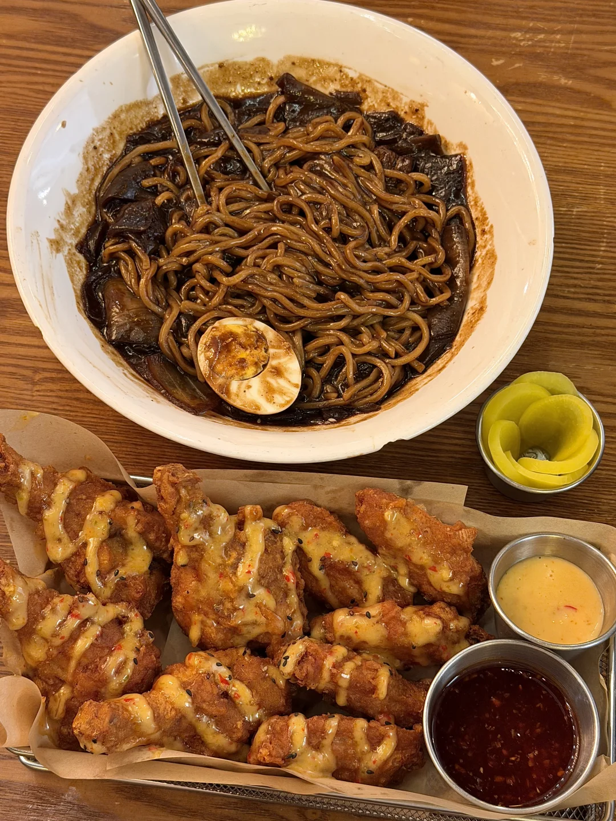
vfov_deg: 39.7
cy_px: 410
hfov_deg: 30.3
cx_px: 308
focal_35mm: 48
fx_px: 1139
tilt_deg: -64.4
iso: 320
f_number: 1.78
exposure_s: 1/33
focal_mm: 6.76
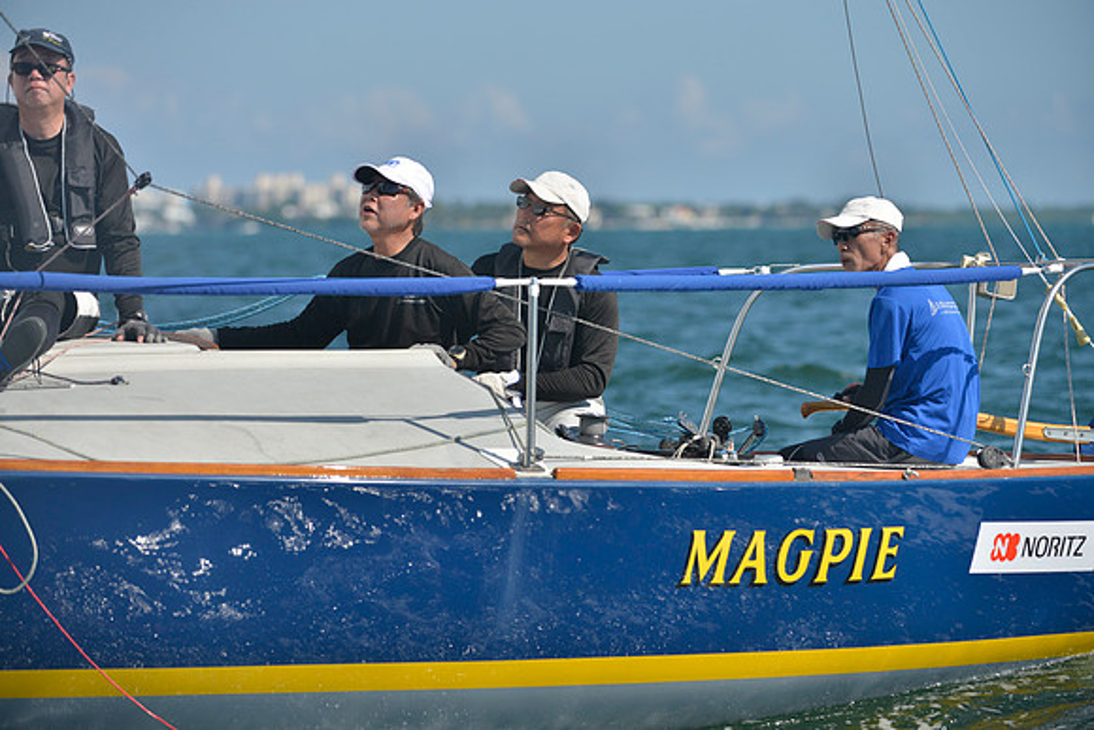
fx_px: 6079
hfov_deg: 10.3
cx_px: 547
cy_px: 365
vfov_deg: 6.9
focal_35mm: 200
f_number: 4.5
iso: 200
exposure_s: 1/2000
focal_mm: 200
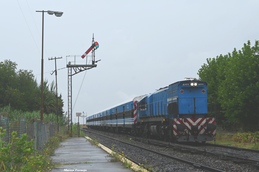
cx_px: 130
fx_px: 540
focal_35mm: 75
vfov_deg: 18.2
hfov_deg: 27.0
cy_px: 86
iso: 100
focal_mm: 50
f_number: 6.3
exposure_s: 1/320
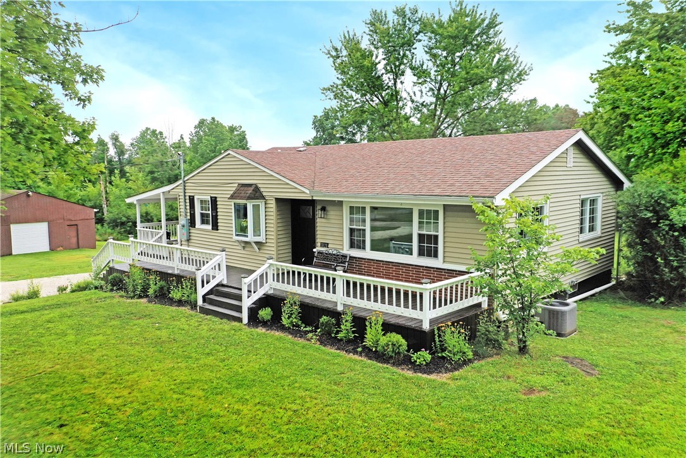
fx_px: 534
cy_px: 229
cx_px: 343
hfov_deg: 65.5
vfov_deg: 46.4
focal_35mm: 28
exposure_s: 1/320
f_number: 5
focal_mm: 10.26
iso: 100
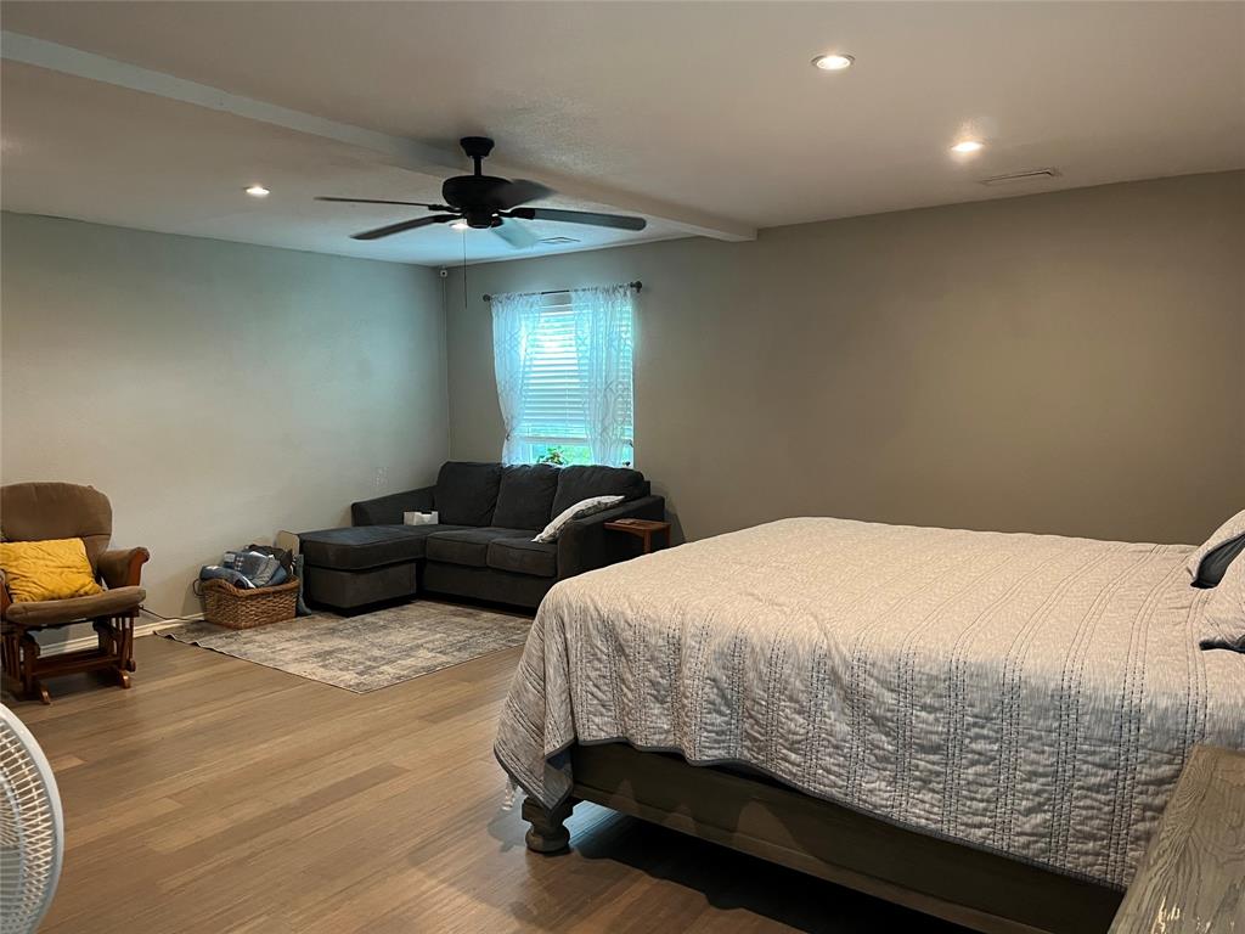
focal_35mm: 26
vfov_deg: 53.1
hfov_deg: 67.3
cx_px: 622
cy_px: 467
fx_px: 935
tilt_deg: -5.4
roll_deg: +0.3
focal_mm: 5.1
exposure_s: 1/60
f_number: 1.6
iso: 400
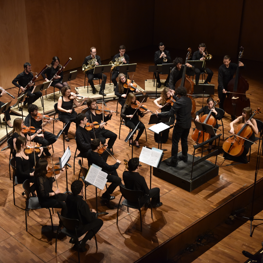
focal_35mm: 57
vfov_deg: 30.0
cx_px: 93
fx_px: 490
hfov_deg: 29.9
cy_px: 131
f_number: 8
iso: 2500
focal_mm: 44
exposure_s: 1/60
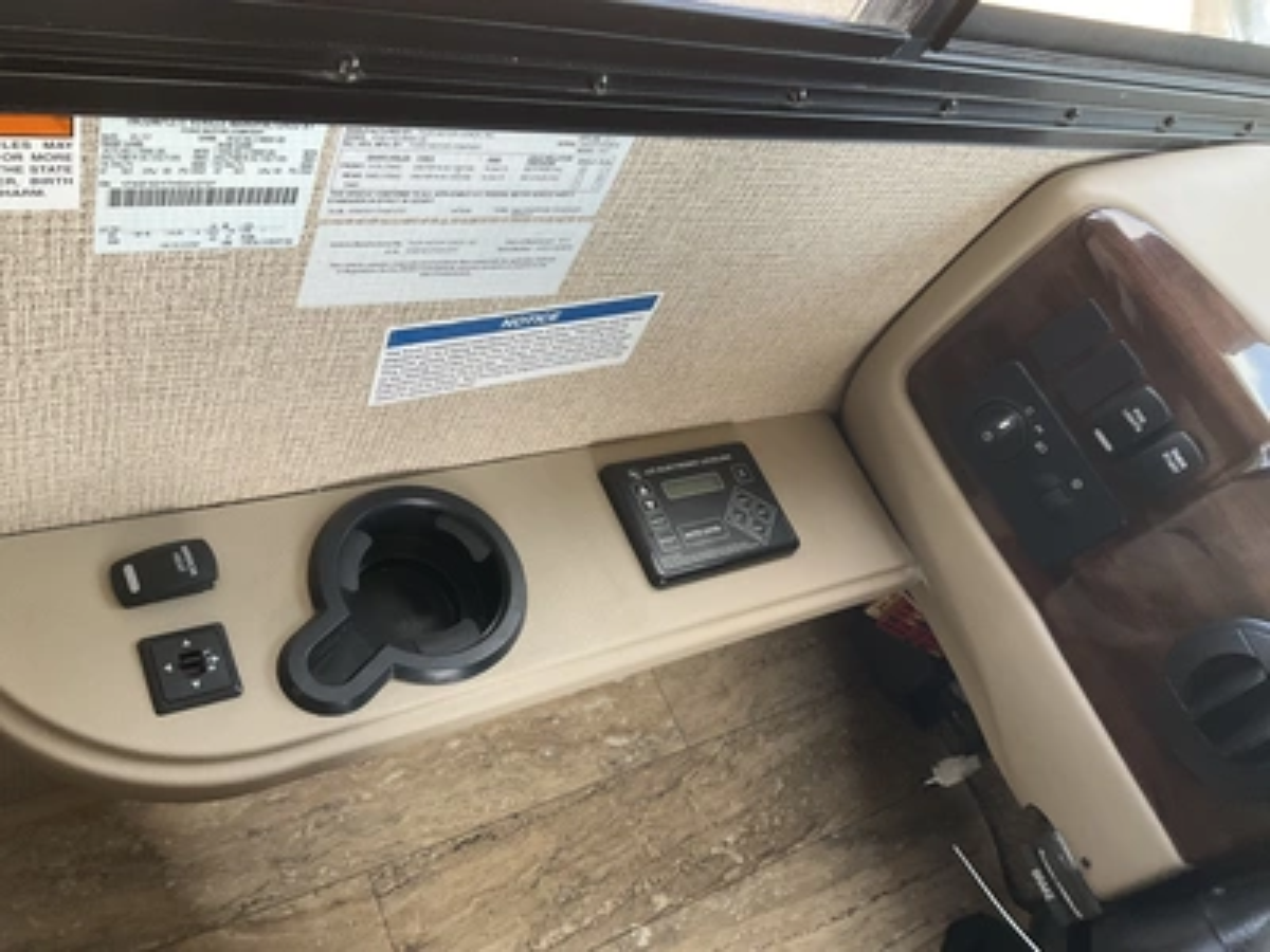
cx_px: 635
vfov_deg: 48.2
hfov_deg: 61.7
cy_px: 476
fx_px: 1064
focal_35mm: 29
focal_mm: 3
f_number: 1.8
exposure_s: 1/122
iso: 64
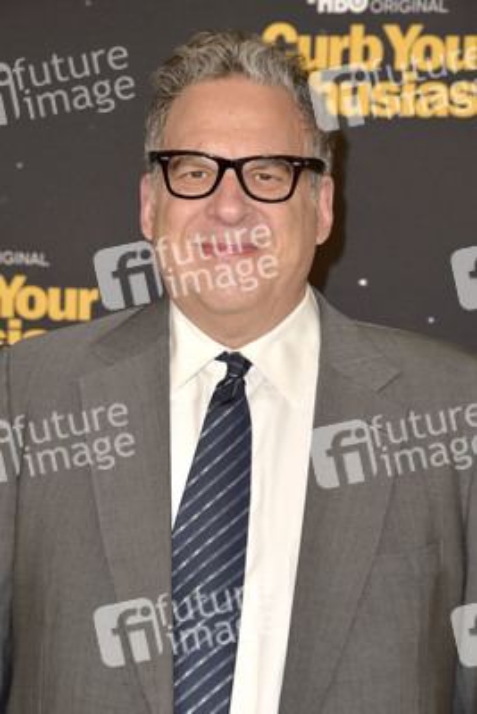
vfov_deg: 14.1
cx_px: 238
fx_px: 2879
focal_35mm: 145
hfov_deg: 9.5
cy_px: 357
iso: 320
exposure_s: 1/250
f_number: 7.1
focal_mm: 145
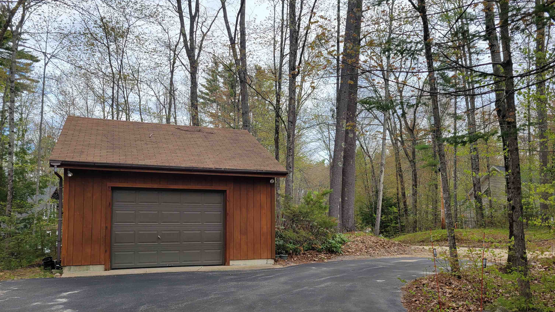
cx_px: 272
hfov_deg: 66.1
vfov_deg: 39.8
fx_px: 427
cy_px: 199
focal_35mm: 29
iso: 40
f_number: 1.8
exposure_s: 1/838
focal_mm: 5.4
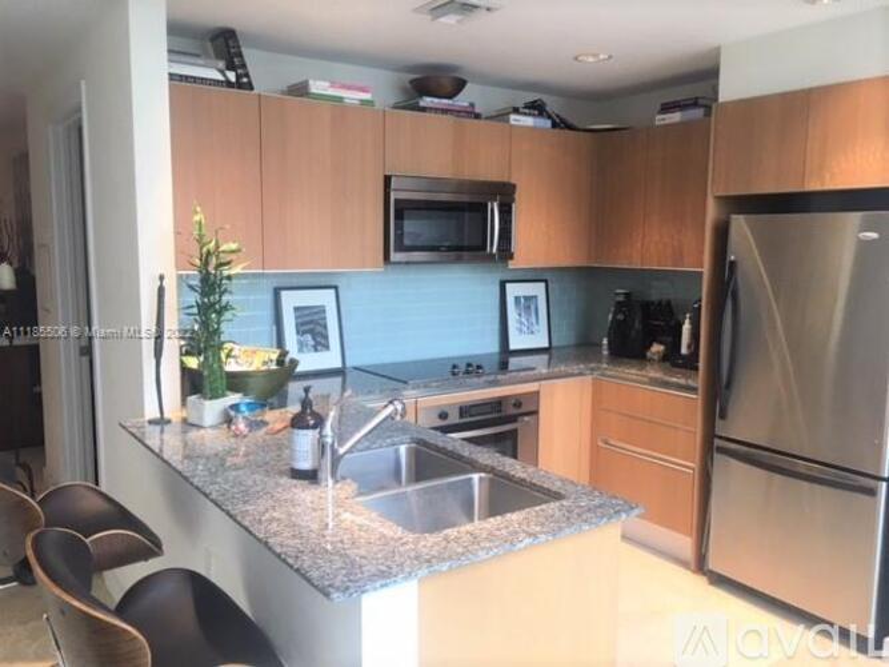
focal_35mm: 29
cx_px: 444
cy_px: 334
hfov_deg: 61.7
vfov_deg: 48.2
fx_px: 745
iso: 32
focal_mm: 4.15
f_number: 2.2
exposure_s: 1/30
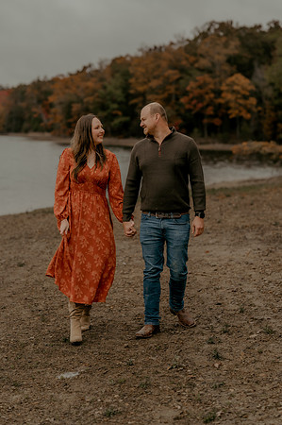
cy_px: 212
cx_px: 141
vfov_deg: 23.9
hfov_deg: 16.0
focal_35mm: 85
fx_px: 1001
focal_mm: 85
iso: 500
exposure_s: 1/160
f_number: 2.8
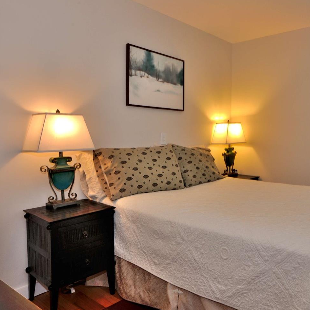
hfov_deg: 53.6
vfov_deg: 54.6
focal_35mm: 30
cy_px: 152
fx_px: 301
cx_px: 203
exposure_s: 1/3
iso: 400
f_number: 18
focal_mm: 15
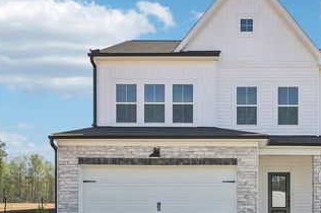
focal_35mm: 39
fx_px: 346
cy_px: 124
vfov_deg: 34.2
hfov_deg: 47.6
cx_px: 248
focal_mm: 24.5
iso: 100
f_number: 8
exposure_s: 1/400
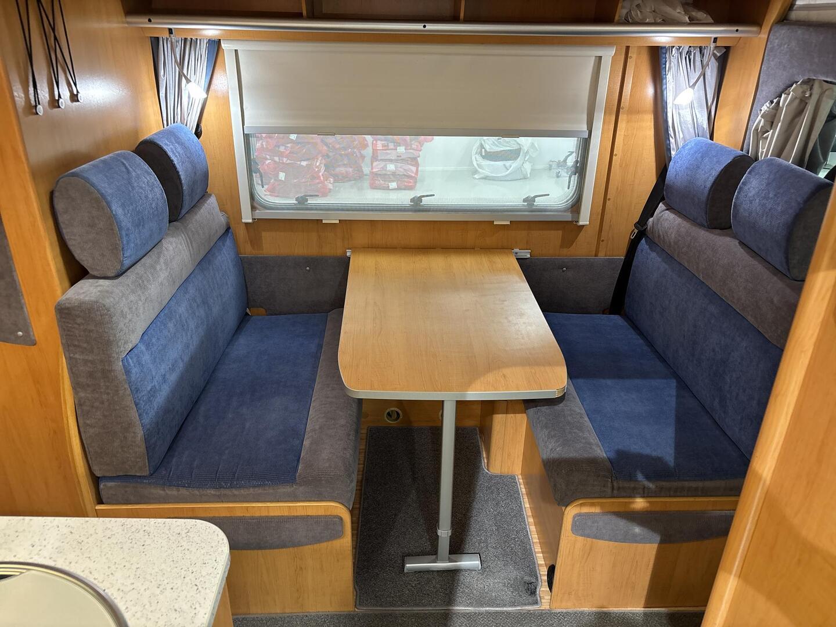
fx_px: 628
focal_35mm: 26
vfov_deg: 53.1
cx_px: 418
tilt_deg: -25.6
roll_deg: +0.3
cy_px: 314
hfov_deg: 67.3
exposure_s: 1/50
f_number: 1.6
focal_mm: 5.96
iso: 200
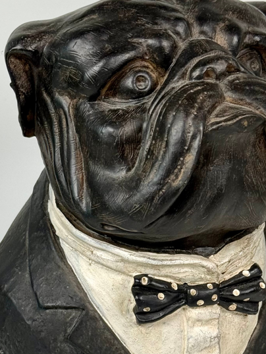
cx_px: 142
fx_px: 1095
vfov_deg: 18.2
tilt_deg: -22.3
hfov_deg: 13.8
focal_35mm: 107
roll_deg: +1.1
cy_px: 284
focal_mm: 6.76
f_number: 1.78
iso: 64
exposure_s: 1/285
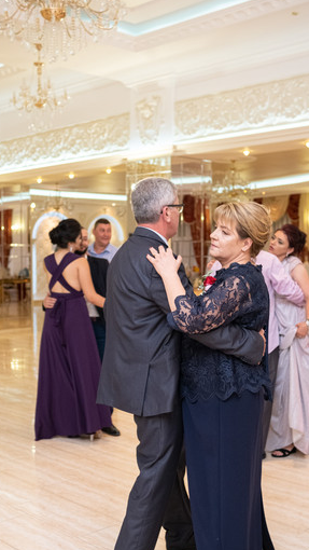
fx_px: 670
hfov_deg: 26.0
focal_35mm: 46
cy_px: 295
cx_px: 145
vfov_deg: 44.5
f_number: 2
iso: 1600
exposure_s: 1/125
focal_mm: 23
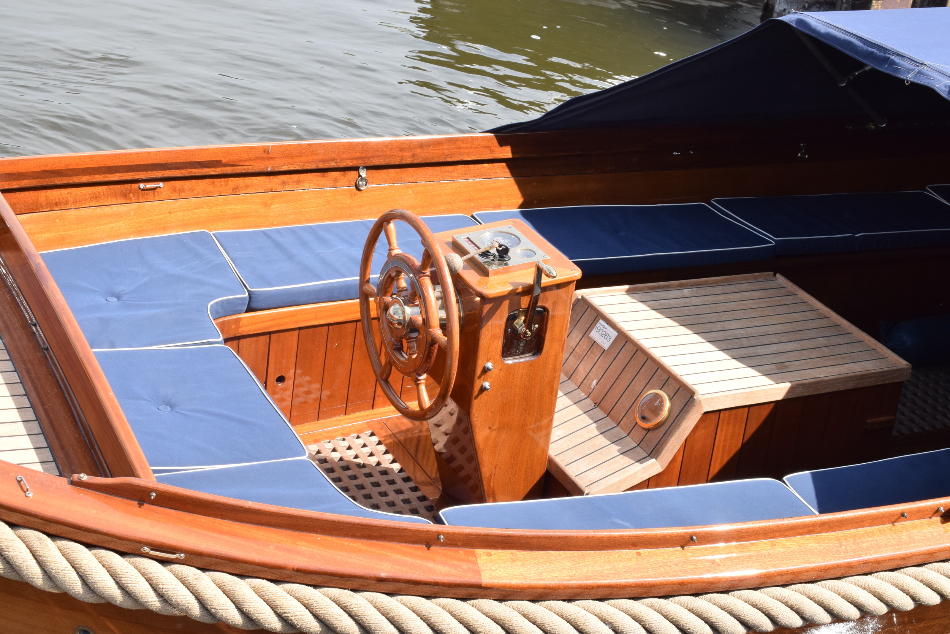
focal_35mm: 57
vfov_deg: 23.8
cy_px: 317
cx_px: 475
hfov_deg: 35.0
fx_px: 1504
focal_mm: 38
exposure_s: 1/250
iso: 640
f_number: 18
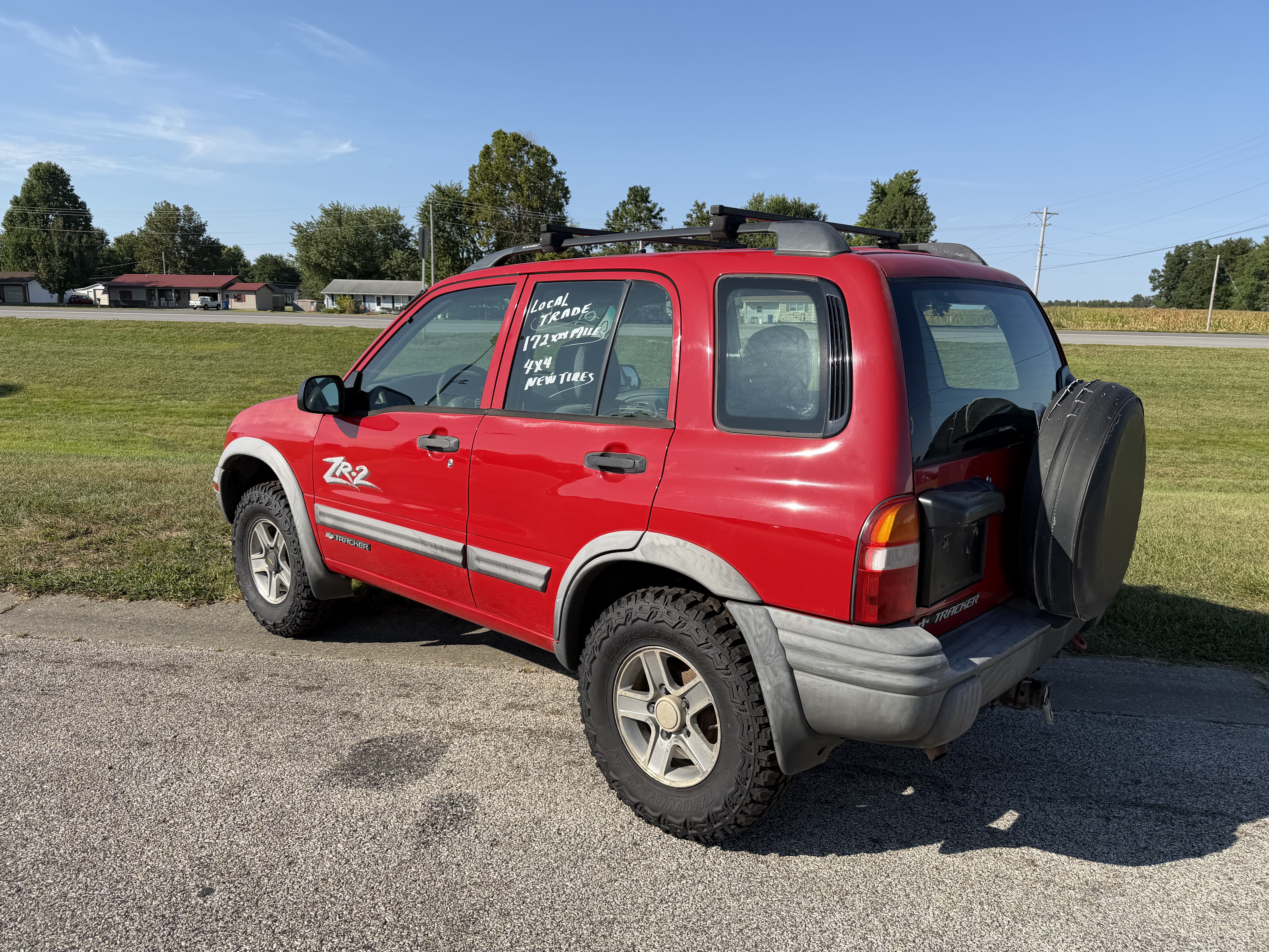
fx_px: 880
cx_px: 634
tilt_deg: -9.6
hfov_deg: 71.6
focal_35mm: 24
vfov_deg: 56.8
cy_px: 476
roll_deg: +2.0
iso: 80
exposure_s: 1/4405
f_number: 1.78
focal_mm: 6.76
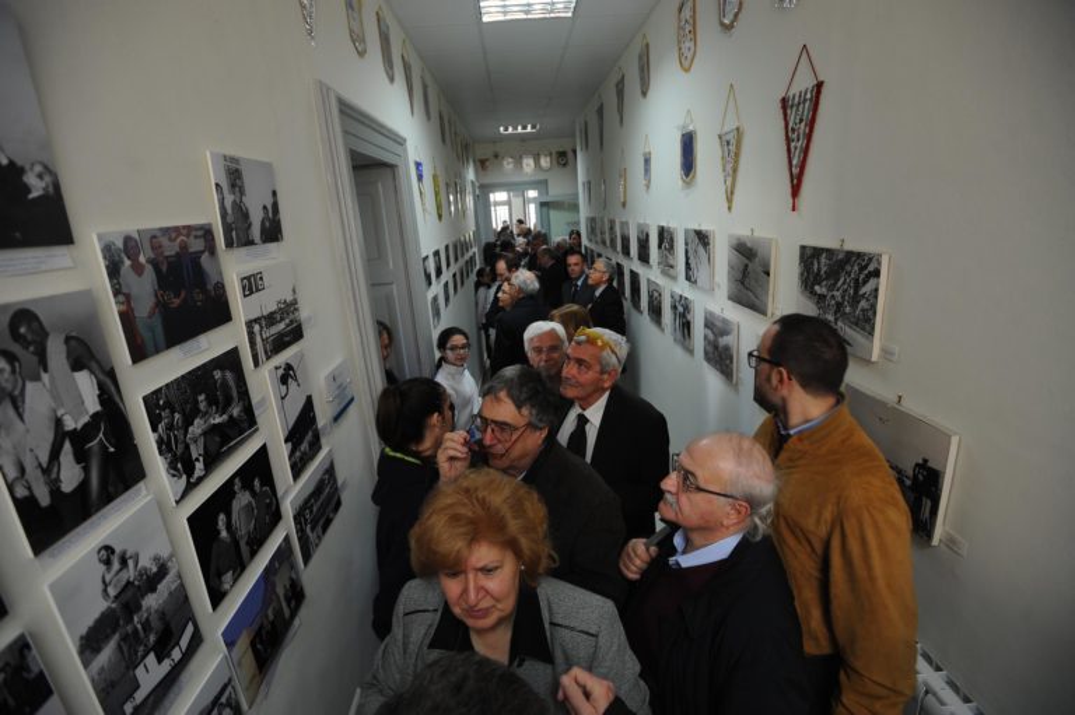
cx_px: 538
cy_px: 358
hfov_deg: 93.3
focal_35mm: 17
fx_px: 507
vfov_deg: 70.4
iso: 800
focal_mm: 17
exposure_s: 1/100
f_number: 3.5
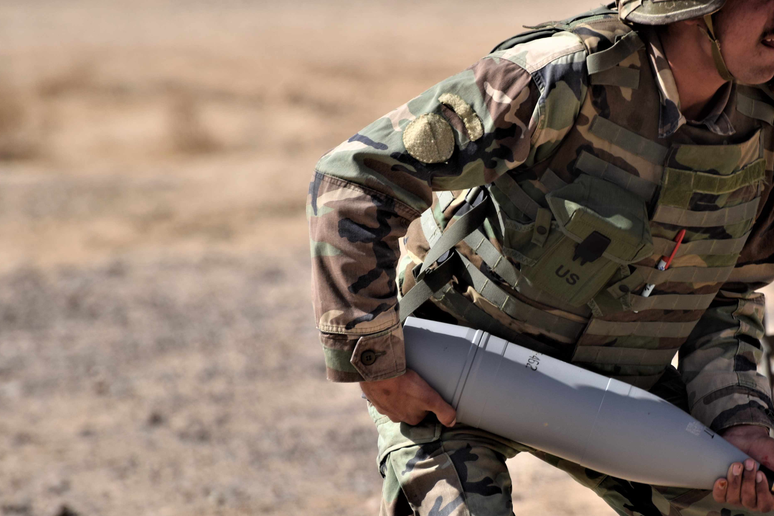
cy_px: 238
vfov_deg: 2.6
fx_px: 11286
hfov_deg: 3.9
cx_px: 489
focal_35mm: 525
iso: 100
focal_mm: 260
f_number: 5.6
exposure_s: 1/500
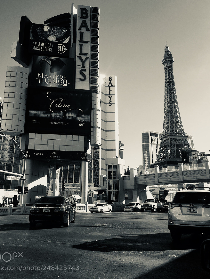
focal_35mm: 34
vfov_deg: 53.8
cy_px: 120
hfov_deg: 41.8
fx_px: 275
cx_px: 95
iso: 25
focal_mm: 4.15
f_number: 2.2
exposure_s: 1/999
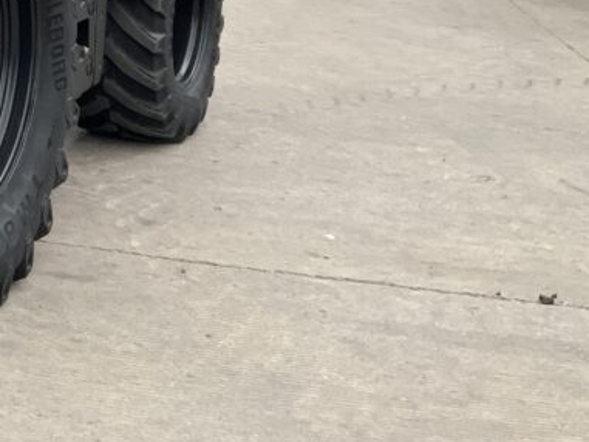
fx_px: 1328
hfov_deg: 22.7
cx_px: -148
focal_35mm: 78
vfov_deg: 17.9
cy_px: -97
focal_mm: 3
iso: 16
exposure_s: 1/529
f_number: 1.8
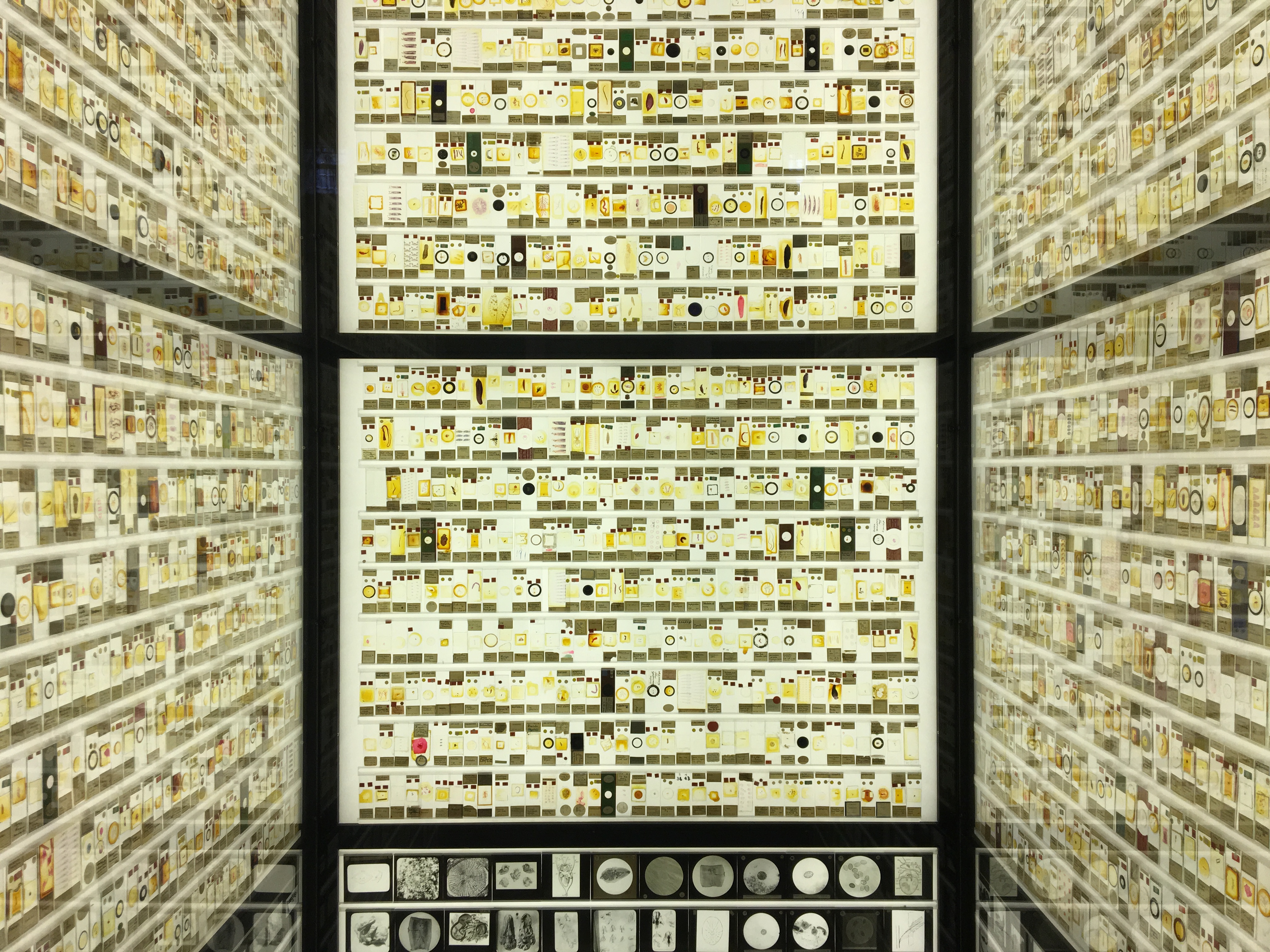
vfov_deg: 48.2
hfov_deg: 61.7
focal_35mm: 29
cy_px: 476
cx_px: 635
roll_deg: +0.5
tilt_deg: +1.1
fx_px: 1064
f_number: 2.2
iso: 40
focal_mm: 4.15
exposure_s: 1/100
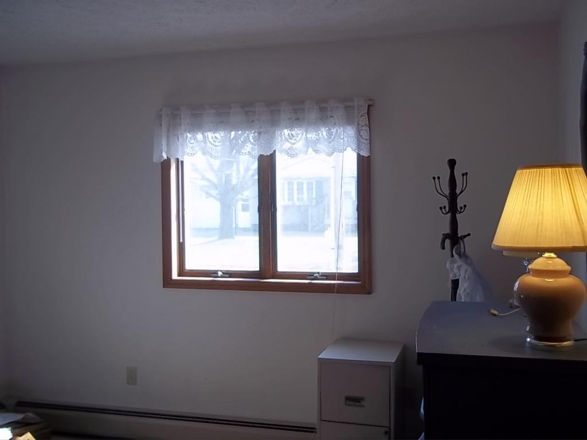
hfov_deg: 51.4
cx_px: 294
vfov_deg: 39.7
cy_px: 220
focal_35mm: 36
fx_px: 610
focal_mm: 6.5
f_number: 3.1
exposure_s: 1/60
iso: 80
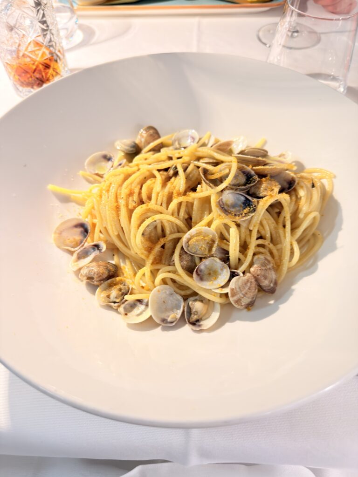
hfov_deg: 56.8
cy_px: 238
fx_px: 331
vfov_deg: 71.6
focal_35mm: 24
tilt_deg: -54.4
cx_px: 179
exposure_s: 1/33
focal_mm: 6.76
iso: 250
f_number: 1.78
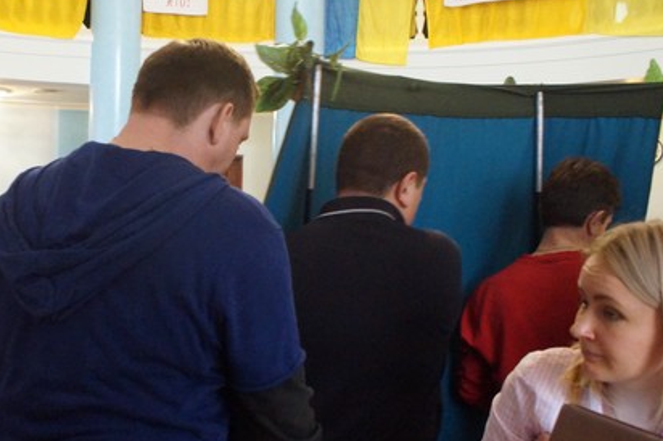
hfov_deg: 37.7
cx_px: 150
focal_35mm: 51
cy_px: 278
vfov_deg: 26.4
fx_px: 938
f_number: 4
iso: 3200
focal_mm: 20
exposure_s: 1/60
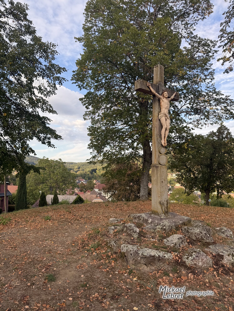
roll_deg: -0.5
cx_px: 117
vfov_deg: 71.6
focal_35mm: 24
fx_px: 216
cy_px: 156
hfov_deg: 56.8
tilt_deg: +5.5
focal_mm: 6.76
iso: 80
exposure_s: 1/715
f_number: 1.78
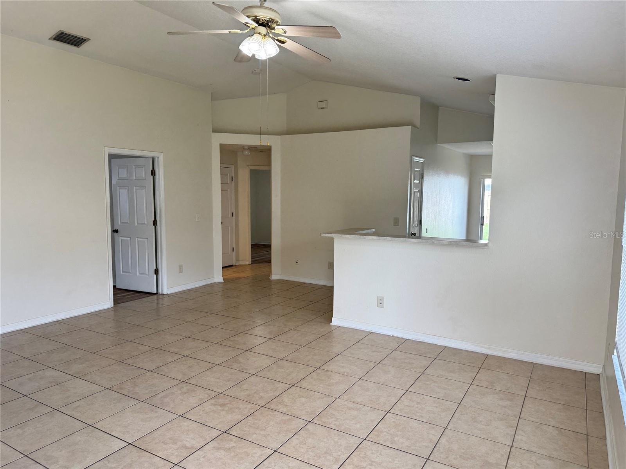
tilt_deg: -7.0
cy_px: 234
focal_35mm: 24
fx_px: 434
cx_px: 313
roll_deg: -0.7
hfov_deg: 71.6
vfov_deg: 56.8
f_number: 1.78
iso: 80
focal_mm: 6.76
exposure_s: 1/199
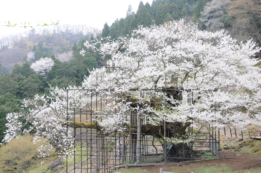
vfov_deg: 29.8
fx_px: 326
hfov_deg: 43.7
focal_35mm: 45
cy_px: 86
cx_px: 130
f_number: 7.1
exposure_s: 1/25
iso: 200
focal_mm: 30
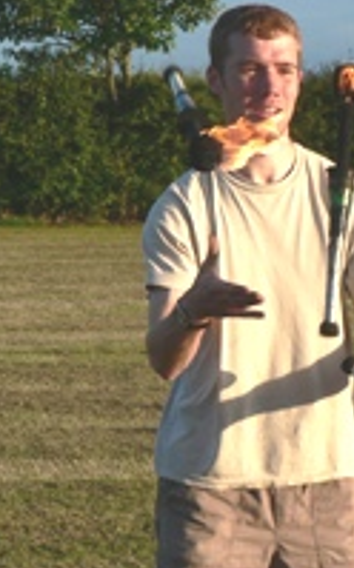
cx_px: 291
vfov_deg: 12.0
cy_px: 311
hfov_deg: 7.5
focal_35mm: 175
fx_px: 2707
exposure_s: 1/400
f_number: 4
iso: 80
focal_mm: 13.7
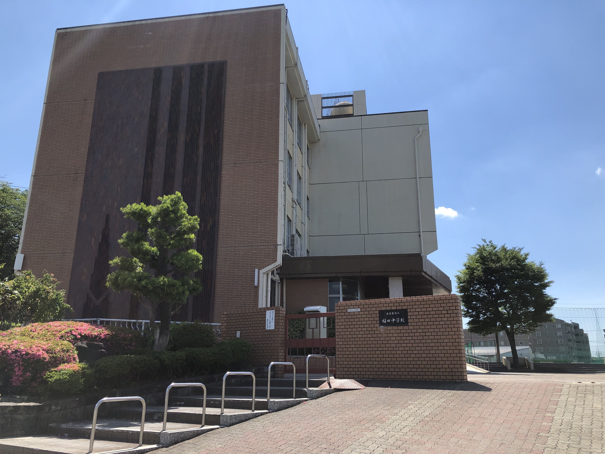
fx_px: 489
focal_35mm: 28
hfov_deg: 63.4
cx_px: 302
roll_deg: +0.2
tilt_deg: +16.9
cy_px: 227
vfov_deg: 49.7
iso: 20
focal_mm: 4
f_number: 1.8
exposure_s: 1/1845
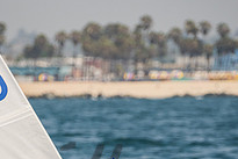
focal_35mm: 860
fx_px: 5689
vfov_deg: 1.6
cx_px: -28
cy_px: 222
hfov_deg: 2.4
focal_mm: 270
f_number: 8
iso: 250
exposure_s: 1/1000
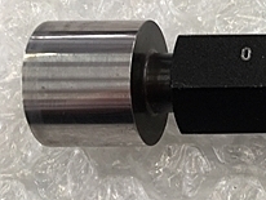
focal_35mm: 90
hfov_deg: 19.1
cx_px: 398
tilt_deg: -70.5
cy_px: 75
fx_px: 692
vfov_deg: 16.4
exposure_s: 1/60
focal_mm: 4.15
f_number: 2.2
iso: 32
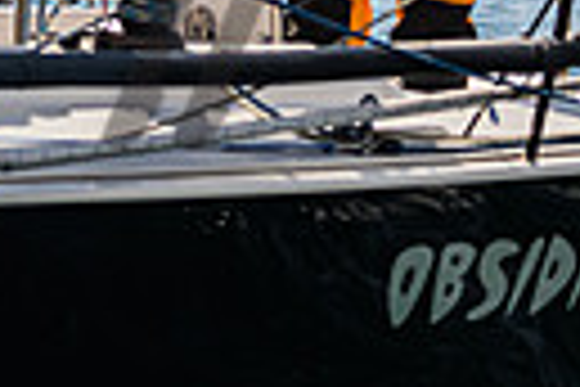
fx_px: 8458
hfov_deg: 3.9
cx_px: -49
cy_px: -477
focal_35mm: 525
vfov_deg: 2.6
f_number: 5.6
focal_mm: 110
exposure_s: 1/3200
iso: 400
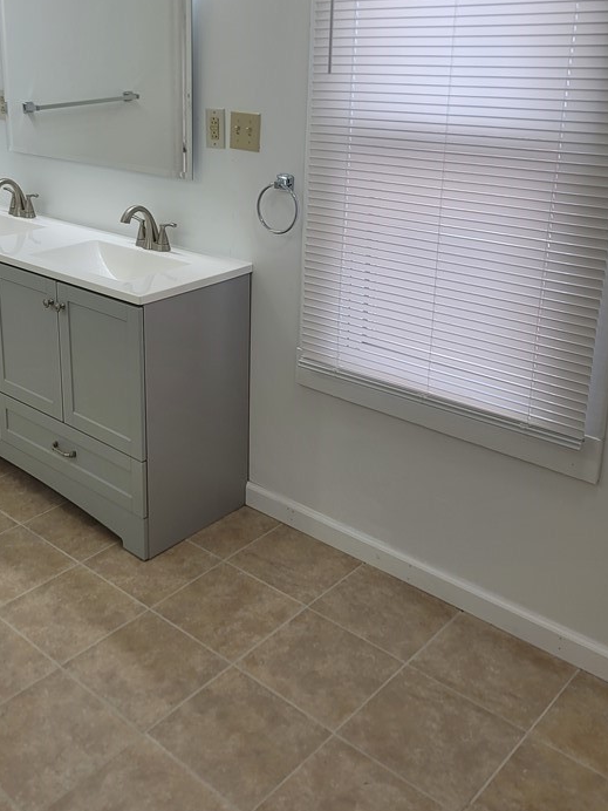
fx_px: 866
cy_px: 266
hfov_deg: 38.0
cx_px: 183
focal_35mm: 37
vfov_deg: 49.2
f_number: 1.8
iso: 50
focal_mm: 7
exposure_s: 1/120
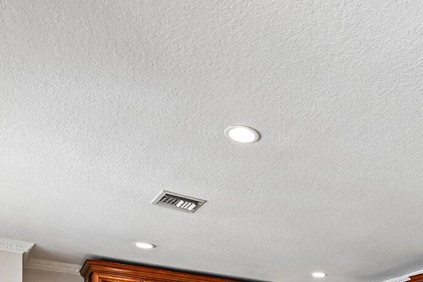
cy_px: 406
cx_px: 375
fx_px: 493
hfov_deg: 42.8
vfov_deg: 25.3
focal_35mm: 42
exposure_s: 1/80
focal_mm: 14
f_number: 8
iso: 3200
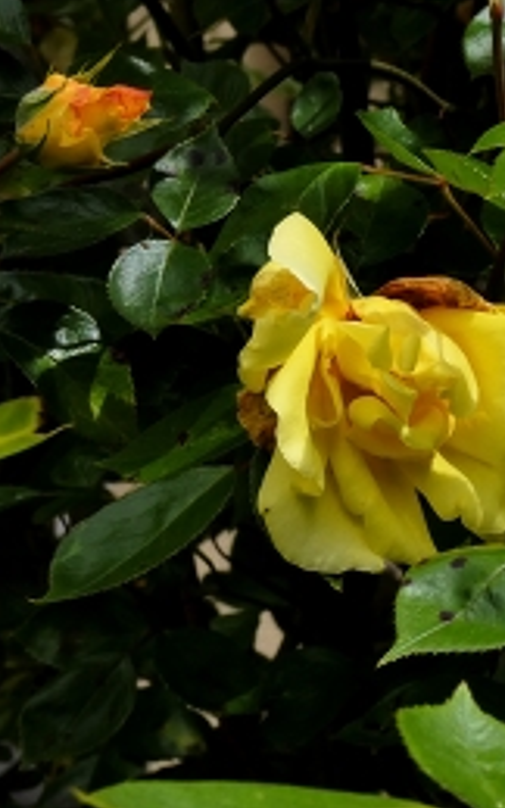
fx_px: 2993
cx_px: 299
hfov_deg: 9.6
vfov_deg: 15.4
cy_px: 402
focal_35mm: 136
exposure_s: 1/667
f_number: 4.8
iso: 80
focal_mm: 17.1
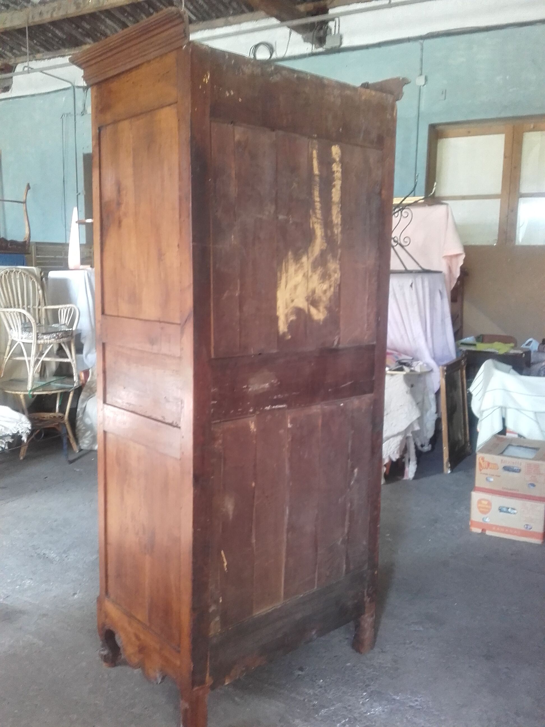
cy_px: 364
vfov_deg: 58.4
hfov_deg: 45.4
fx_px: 651
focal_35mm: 31
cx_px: 272
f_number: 2.2
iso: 140
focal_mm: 3.3
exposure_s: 1/16
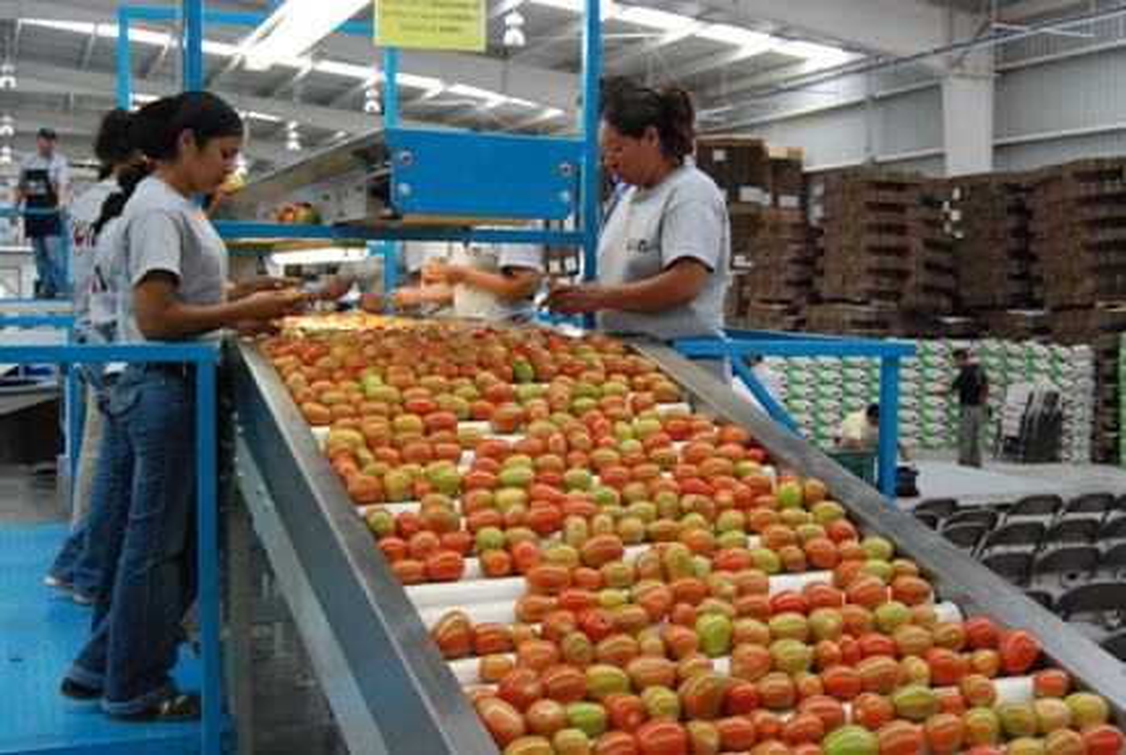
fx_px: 1316
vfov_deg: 32.0
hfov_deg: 46.3
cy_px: 378
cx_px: 563
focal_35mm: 42
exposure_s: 1/200
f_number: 7.1
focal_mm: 28
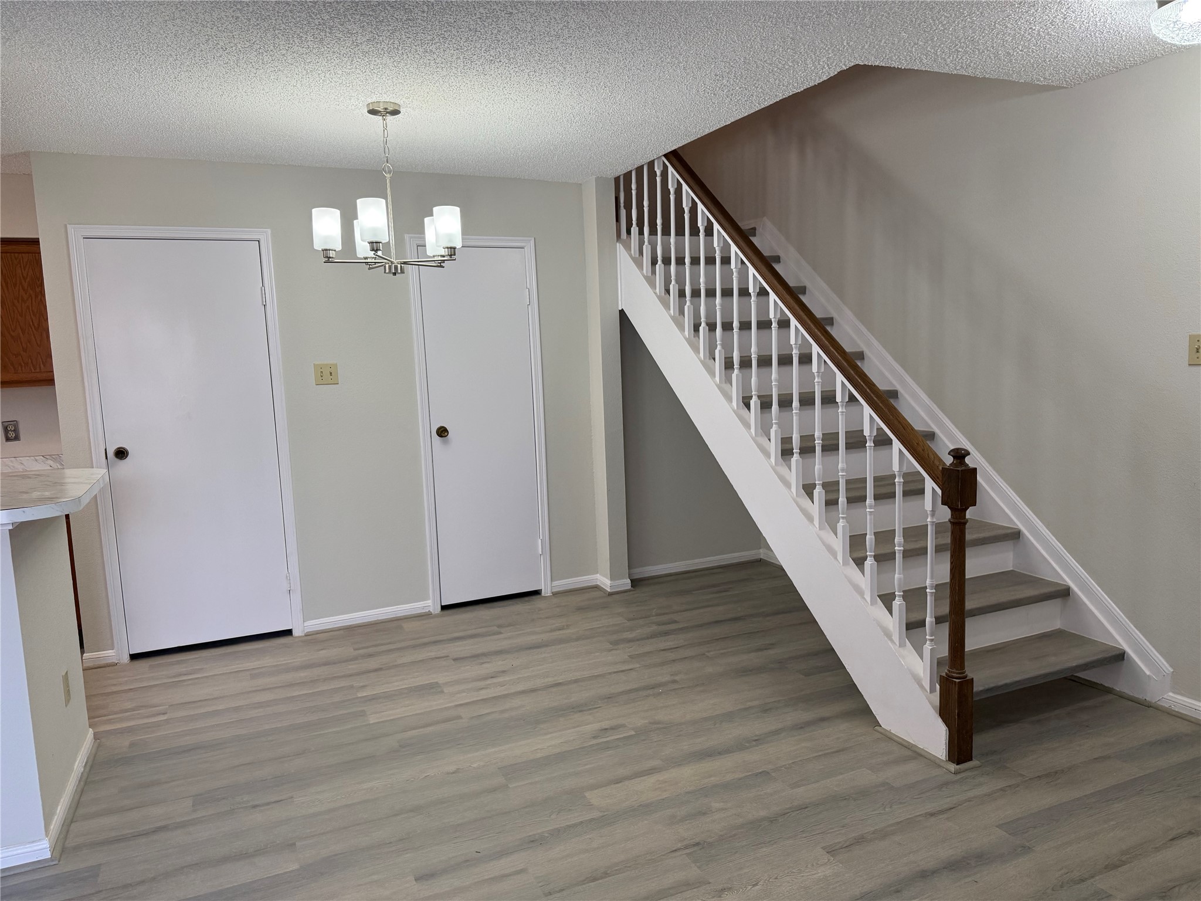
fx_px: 833
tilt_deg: -7.0
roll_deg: +2.0
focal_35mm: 24
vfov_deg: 56.8
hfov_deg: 71.6
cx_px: 600
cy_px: 450
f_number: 1.78
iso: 200
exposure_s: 1/240
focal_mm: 6.76
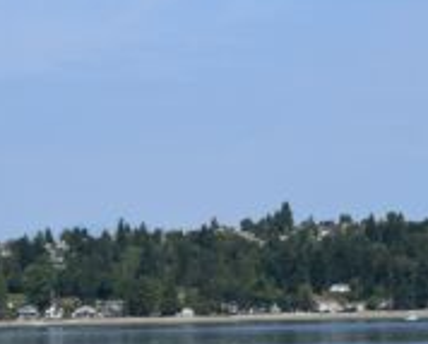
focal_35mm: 158
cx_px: 274
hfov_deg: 12.2
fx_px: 2005
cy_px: 215
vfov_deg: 9.8
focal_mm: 50
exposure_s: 1/500
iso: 200
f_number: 11
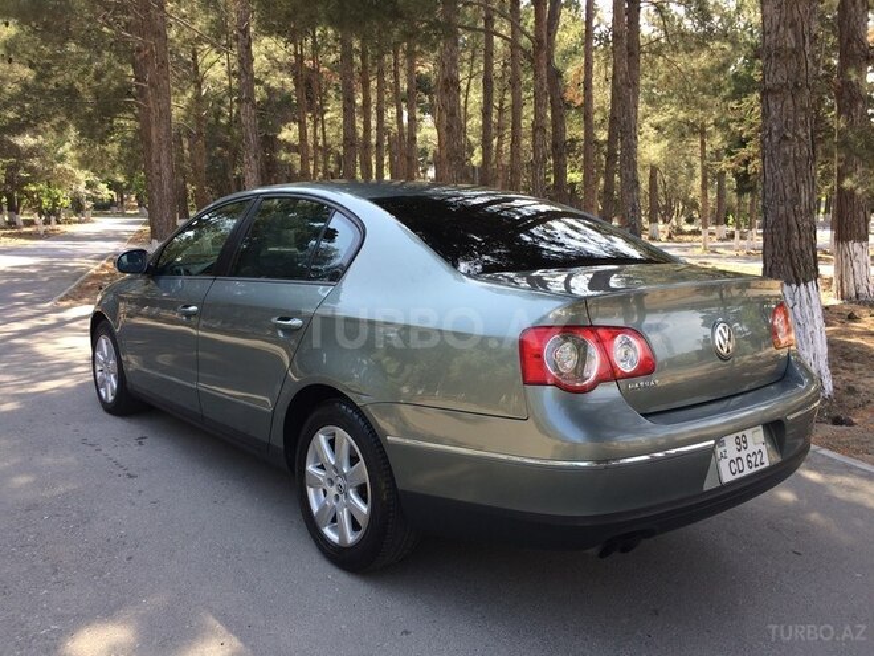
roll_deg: +0.7
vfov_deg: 48.2
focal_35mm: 29
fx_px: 732
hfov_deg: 61.7
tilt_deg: -8.3
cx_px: 437
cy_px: 328
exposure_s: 1/275
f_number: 2.2
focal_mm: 4.15
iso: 32
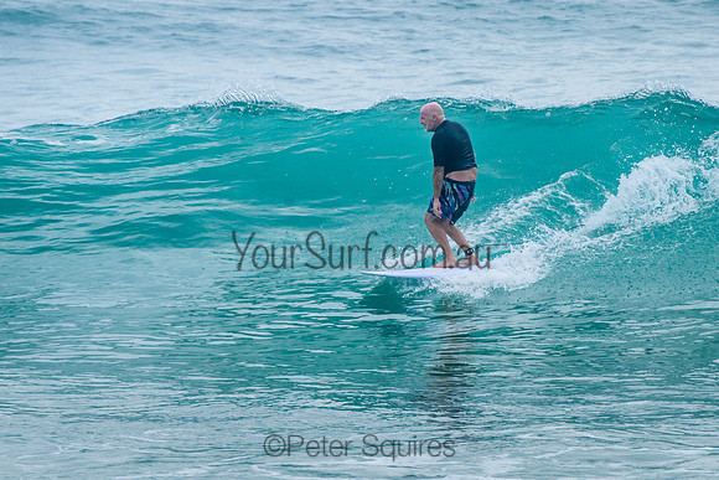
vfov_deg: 2.5
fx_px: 10994
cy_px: 237
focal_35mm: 550
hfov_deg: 3.7
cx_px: 434
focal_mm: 400
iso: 500
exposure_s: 1/2000
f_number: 9
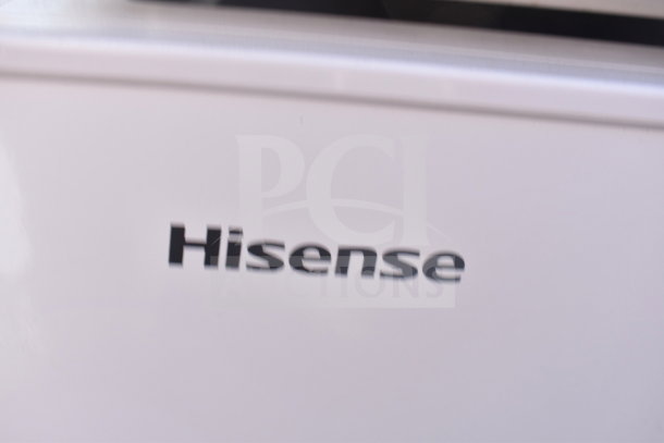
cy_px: 222
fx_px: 802
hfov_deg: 45.0
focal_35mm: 44
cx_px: 332
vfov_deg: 30.9
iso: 200
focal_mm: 29
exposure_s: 1/125
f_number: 5.6
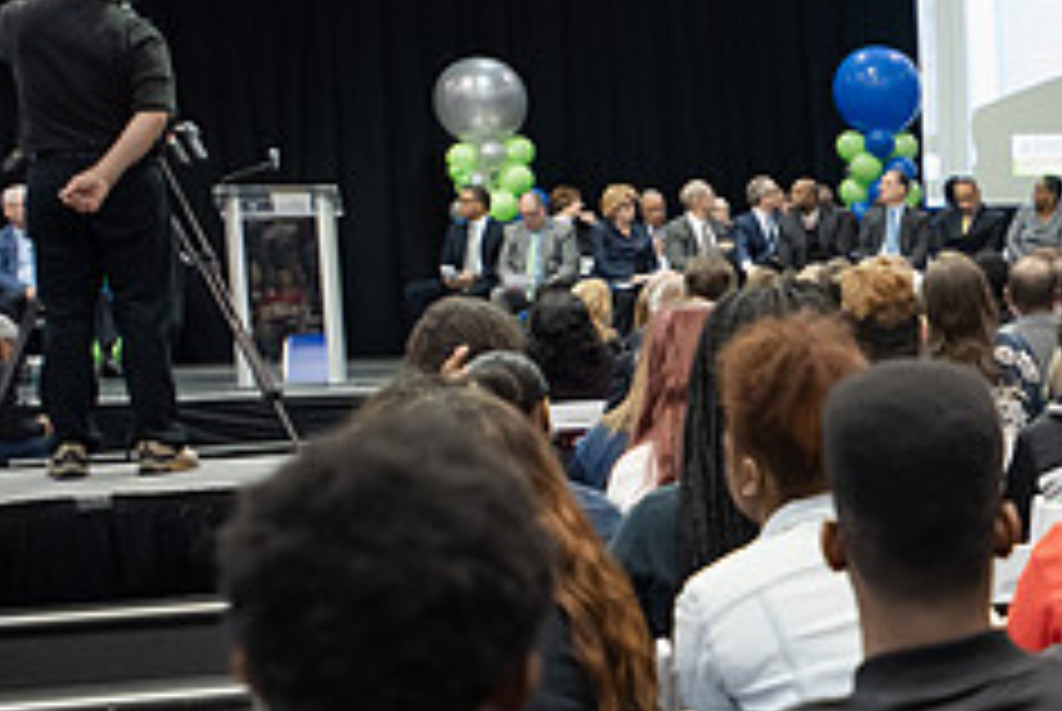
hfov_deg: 21.9
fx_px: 2540
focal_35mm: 86
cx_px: 1269
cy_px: 524
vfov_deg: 15.9
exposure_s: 1/200
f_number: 3.2
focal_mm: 35
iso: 3200
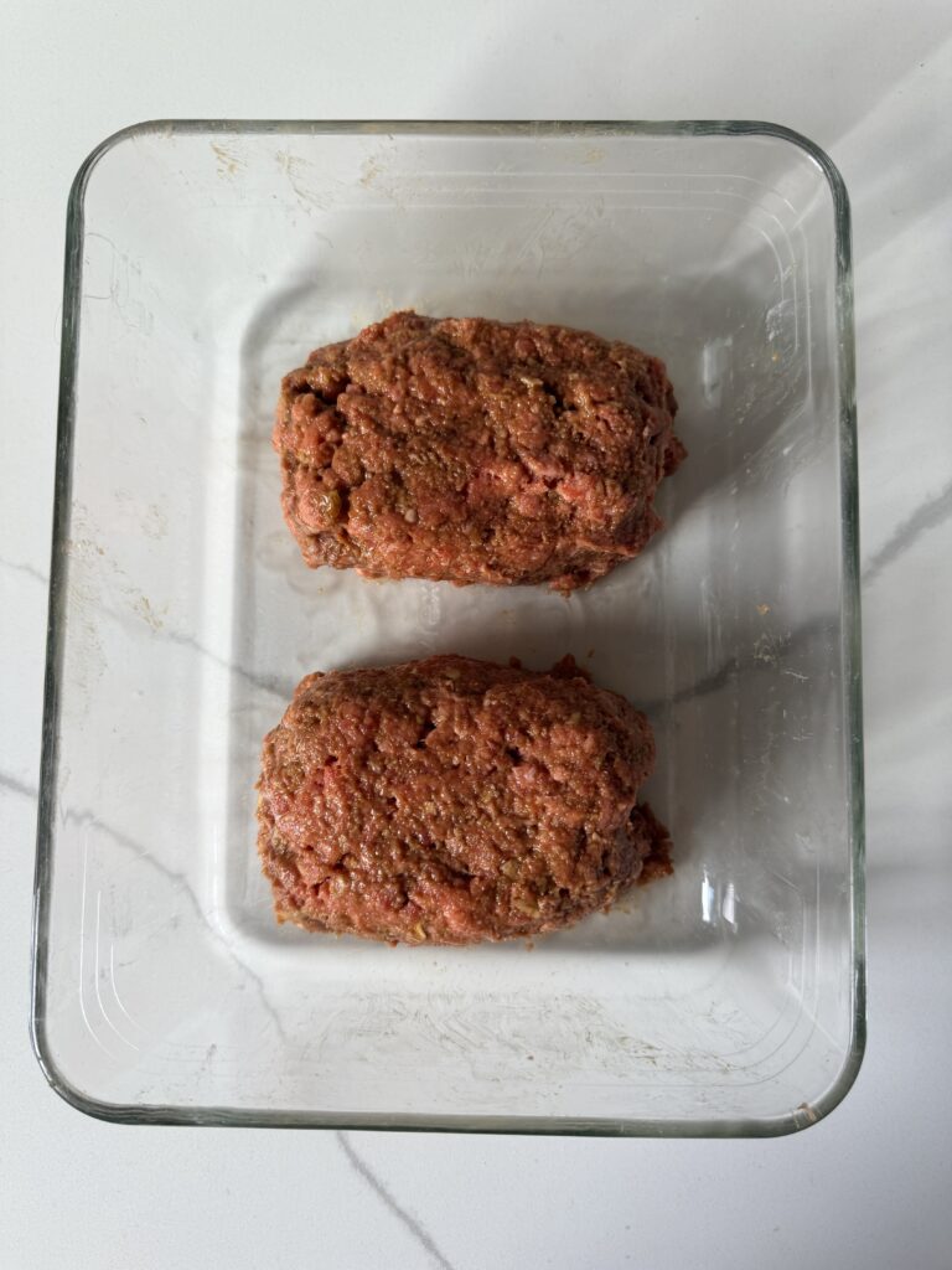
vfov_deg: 71.6
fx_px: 880
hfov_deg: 56.8
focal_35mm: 24
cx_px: 476
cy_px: 635
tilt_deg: -85.8
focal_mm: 6.76
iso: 125
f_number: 1.78
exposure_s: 1/121
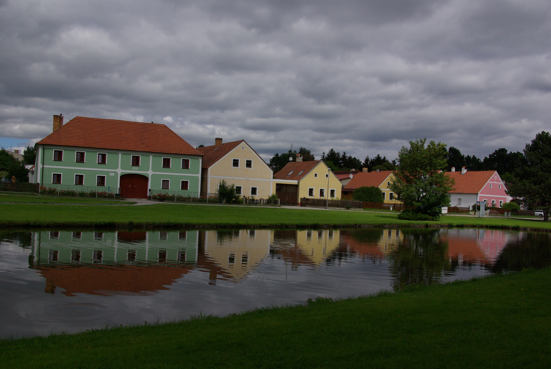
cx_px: 276
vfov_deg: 38.5
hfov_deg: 55.0
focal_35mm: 34
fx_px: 529
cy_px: 184
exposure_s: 1/1000
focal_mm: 23
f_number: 9.5
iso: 400
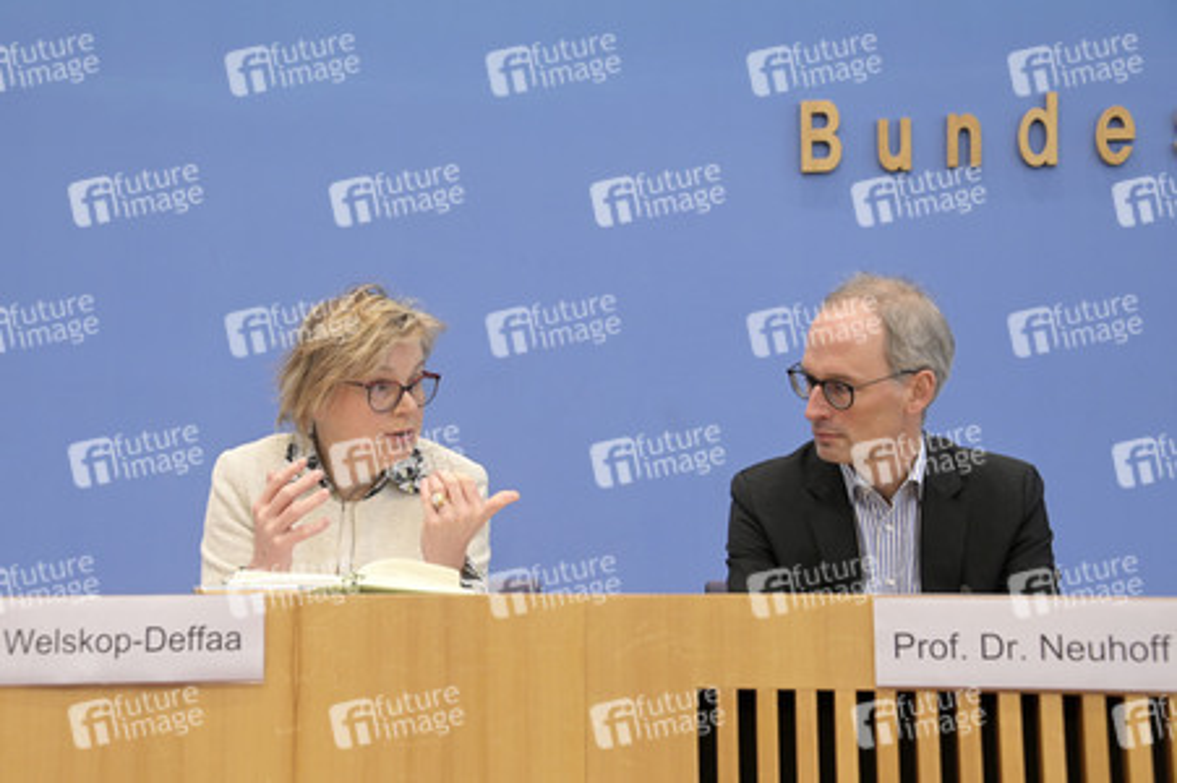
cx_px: 588
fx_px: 1633
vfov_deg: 27.0
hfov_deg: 39.6
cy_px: 392
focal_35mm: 50
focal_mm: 50
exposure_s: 1/400
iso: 3200
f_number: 5
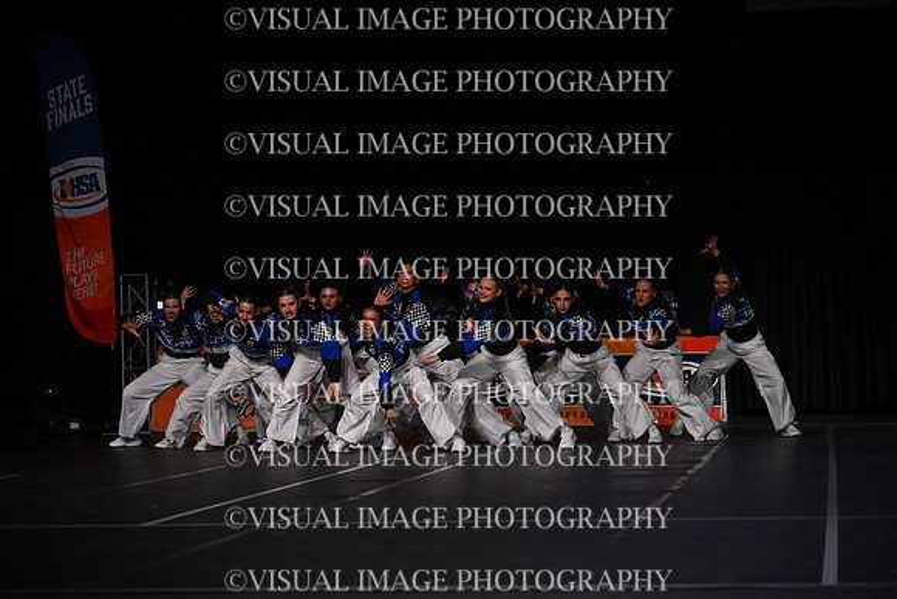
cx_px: 448
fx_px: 2392
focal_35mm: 96
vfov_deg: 14.3
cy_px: 300
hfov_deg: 21.2
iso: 6400
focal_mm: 96
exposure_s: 1/1000
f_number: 4
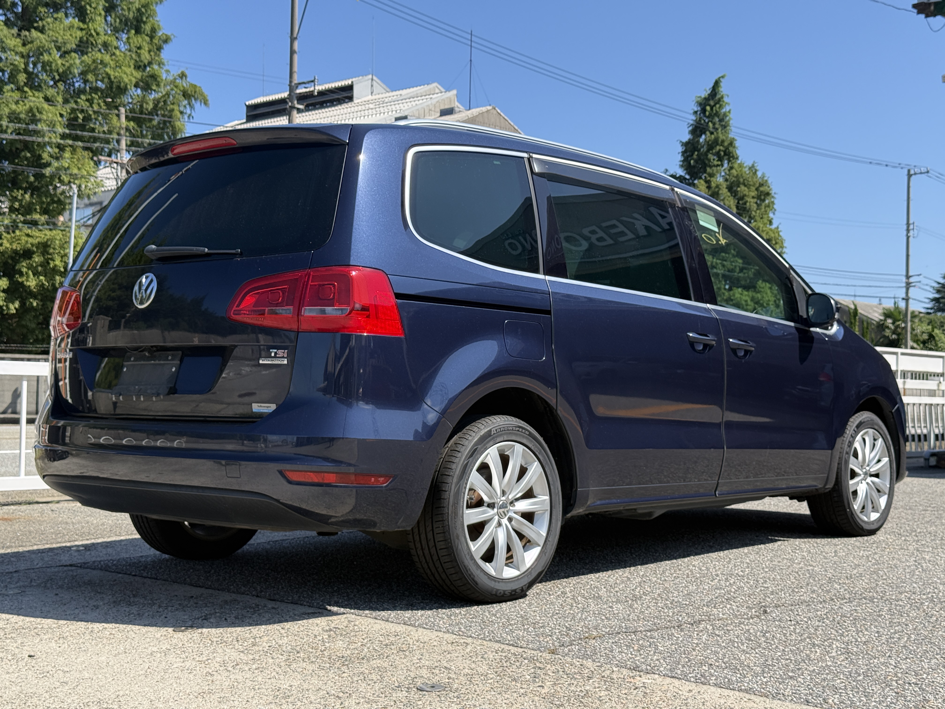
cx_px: 472
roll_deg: -1.0
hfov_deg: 39.7
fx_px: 1310
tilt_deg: +1.7
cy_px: 354
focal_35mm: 48
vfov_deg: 30.3
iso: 64
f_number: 1.78
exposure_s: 1/2273
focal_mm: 6.76
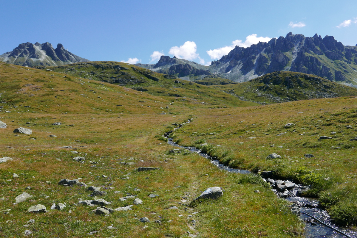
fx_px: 397
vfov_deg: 33.5
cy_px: 119
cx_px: 178
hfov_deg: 48.4
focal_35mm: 40
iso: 200
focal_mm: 17.9
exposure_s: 1/800
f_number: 5.6
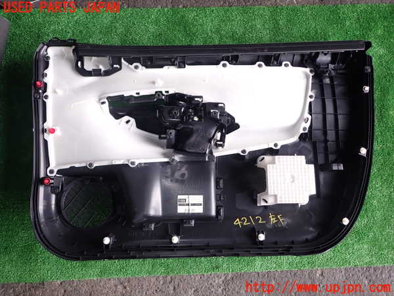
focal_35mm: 25
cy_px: 148
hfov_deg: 69.4
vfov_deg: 54.9
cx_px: 197
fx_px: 285
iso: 100
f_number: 2
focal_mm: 4.5
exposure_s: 1/100
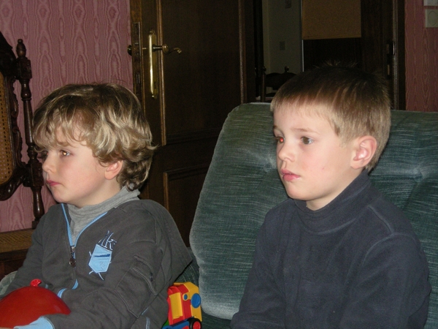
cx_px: 219
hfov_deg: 23.3
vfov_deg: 17.6
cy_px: 164
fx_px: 1063
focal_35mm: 84
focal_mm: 13.7
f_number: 4.1
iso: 341
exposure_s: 1/60
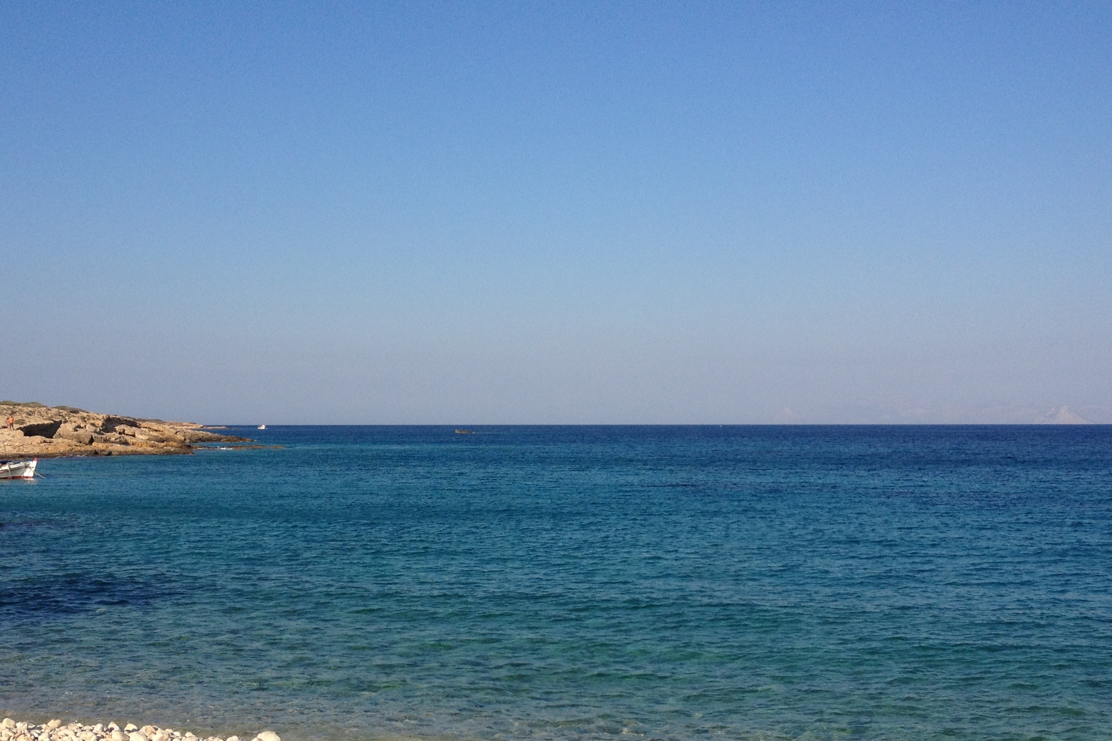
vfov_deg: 26.4
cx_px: 510
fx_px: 1575
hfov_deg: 38.9
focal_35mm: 51
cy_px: 437
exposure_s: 1/2123
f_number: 2.4
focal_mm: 4.28
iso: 50
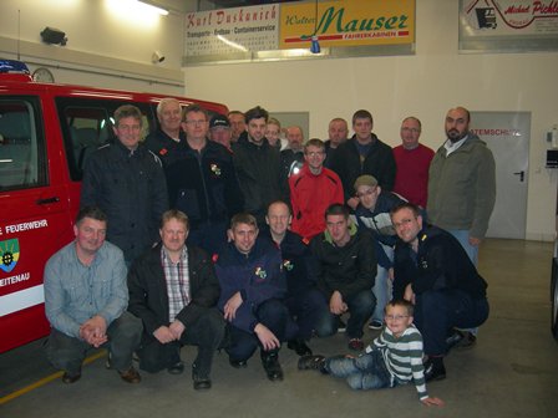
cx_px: 279
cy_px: 209
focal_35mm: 36
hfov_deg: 51.4
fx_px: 580
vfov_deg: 39.7
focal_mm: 7.5
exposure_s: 1/60.1
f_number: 2.7
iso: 200
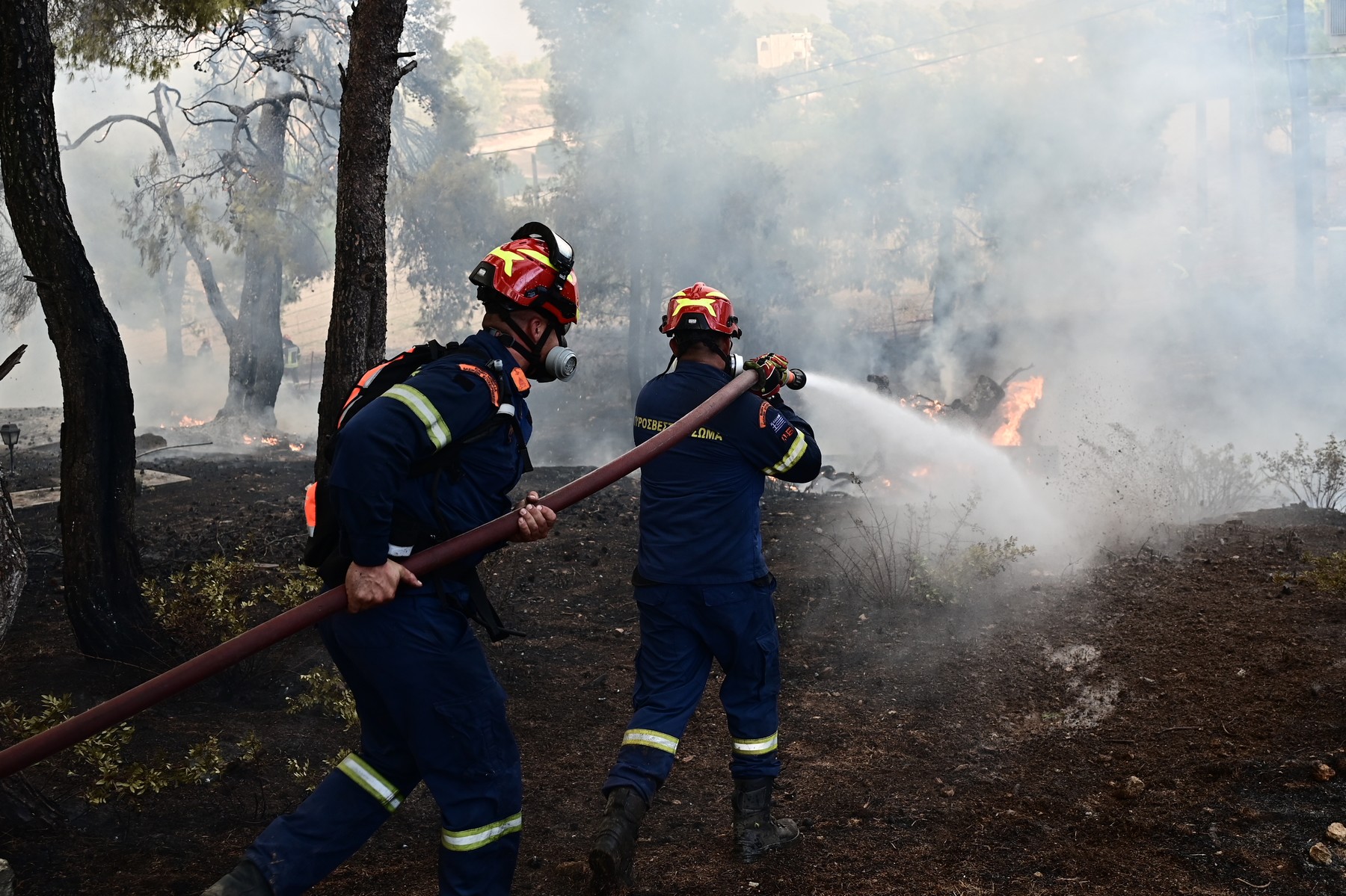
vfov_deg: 43.6
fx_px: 1121
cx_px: 673
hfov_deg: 61.9
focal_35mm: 30
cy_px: 448
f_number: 4
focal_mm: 30
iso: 500
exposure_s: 1/500
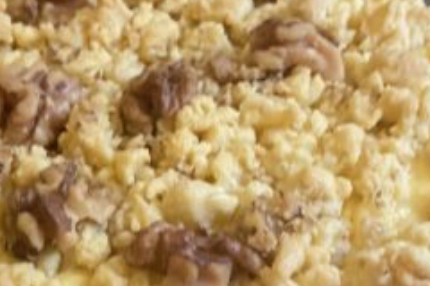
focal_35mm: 75
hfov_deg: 27.0
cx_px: 207
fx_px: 896
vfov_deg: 17.9
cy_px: 254
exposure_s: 1/50
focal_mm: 4.25
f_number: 1.8
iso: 250
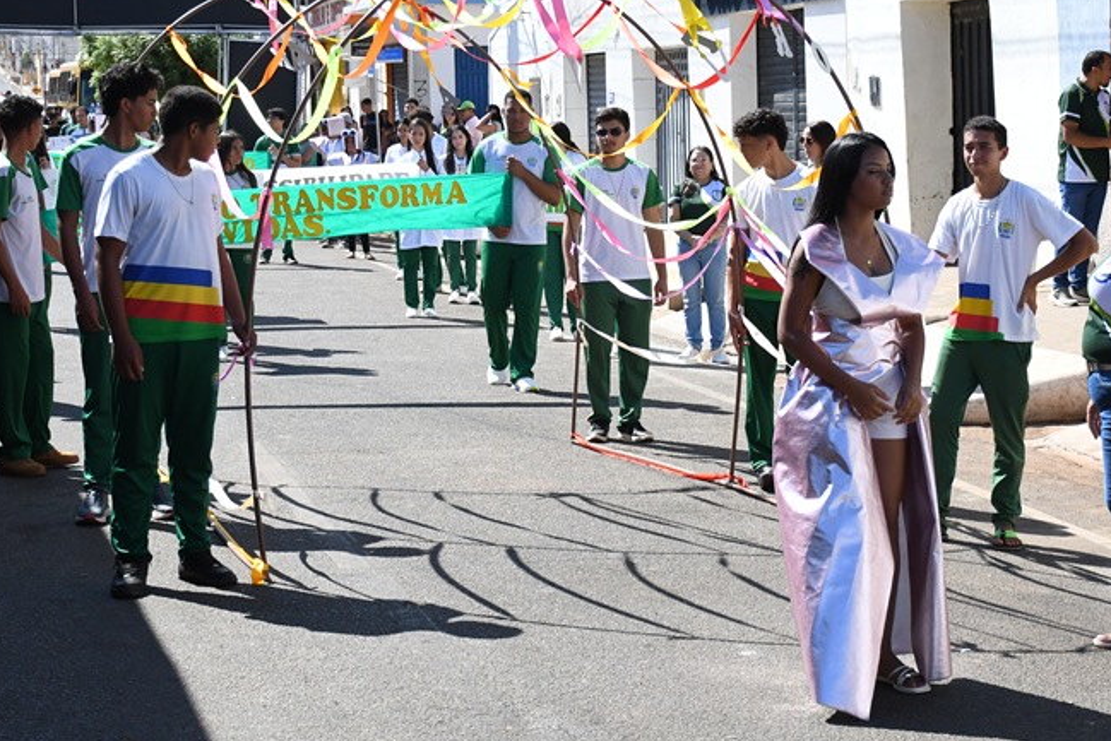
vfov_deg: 16.6
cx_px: 621
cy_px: 232
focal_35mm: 82
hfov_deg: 24.7
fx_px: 2531
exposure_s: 1/4000
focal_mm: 35
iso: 1000
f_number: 5
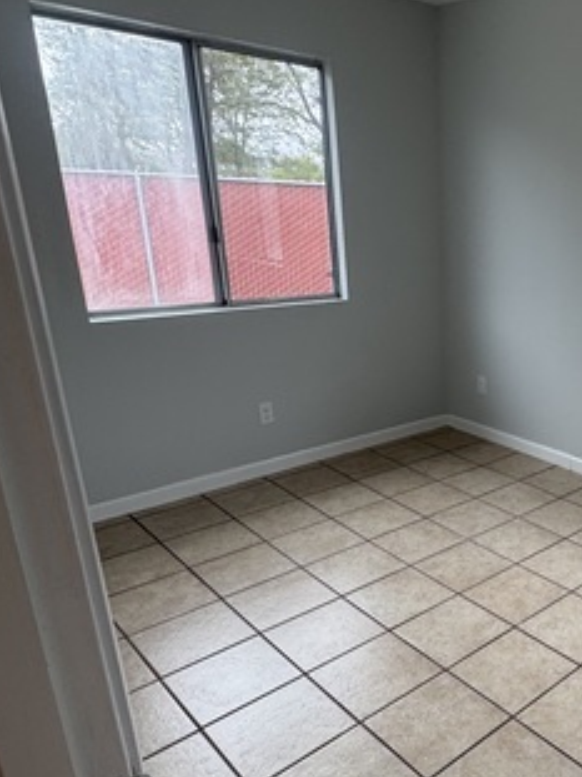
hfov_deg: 40.5
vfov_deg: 59.9
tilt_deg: -18.6
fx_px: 673
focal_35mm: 30
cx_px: 592
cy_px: 421
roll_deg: -2.6
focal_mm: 2.22
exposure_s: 1/120
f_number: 2.2
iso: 80
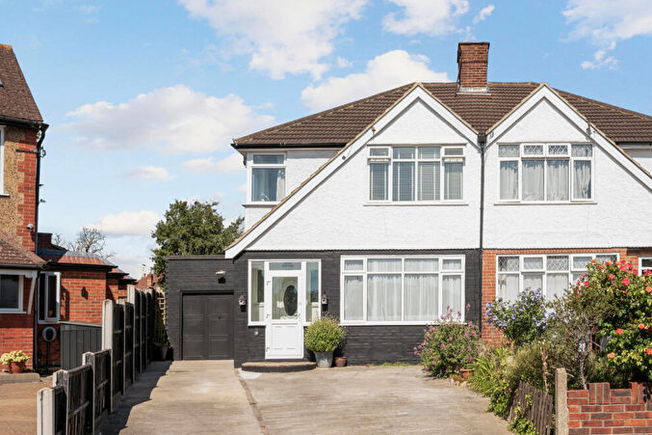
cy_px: 219
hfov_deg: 60.3
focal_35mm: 31
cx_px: 322
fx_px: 561
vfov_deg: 42.3
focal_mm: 30
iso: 200
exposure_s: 1/640
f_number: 8
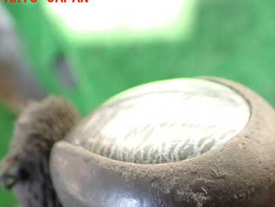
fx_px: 397
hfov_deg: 37.8
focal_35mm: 50
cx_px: 179
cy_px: 160
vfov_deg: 28.6
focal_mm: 5.4
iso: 250
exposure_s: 1/125
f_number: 2.3
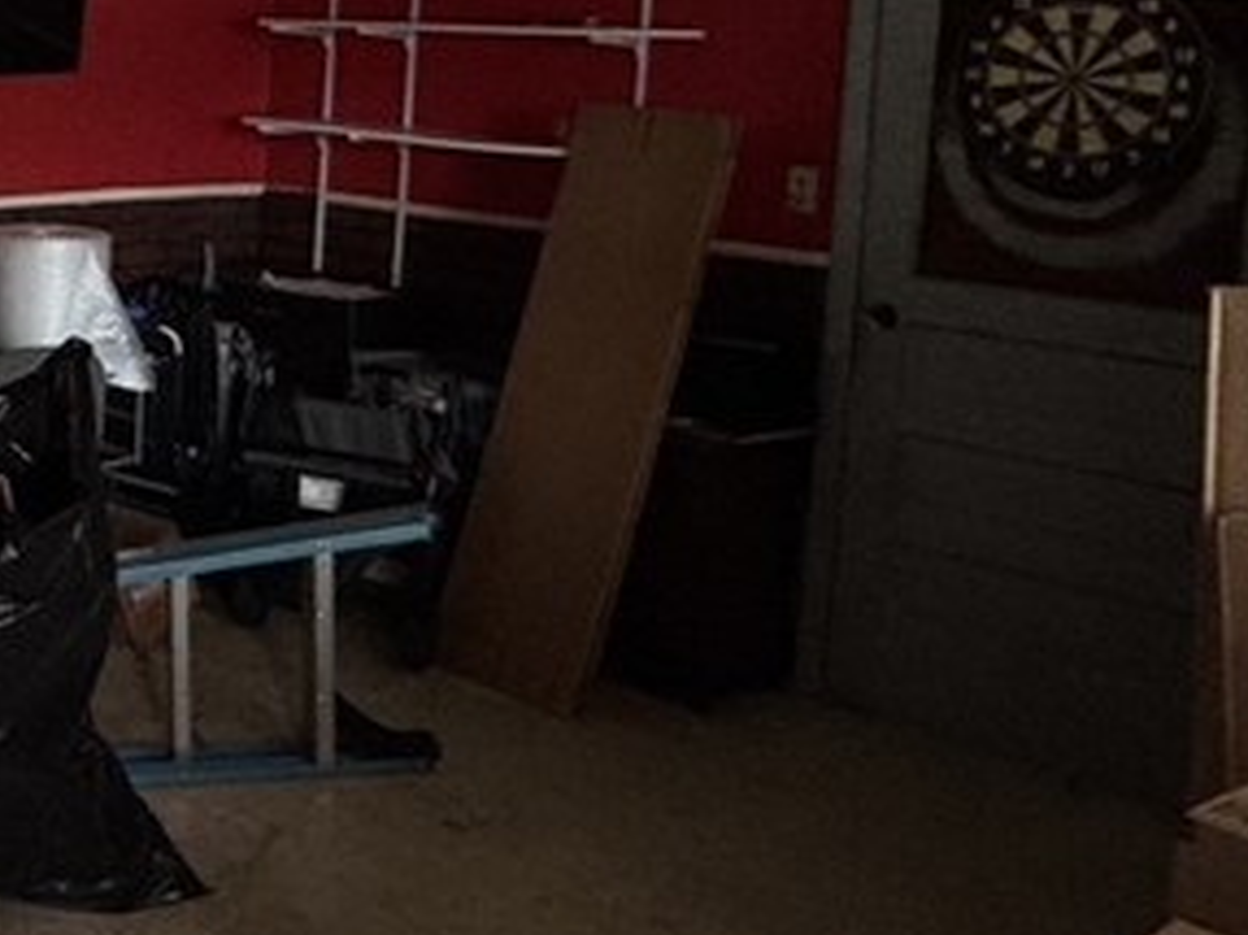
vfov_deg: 28.4
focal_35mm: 50
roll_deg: -1.1
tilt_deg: -6.1
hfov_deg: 31.4
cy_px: 165
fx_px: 1802
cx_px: -283
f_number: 2.2
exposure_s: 1/70
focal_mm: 2.22
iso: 200
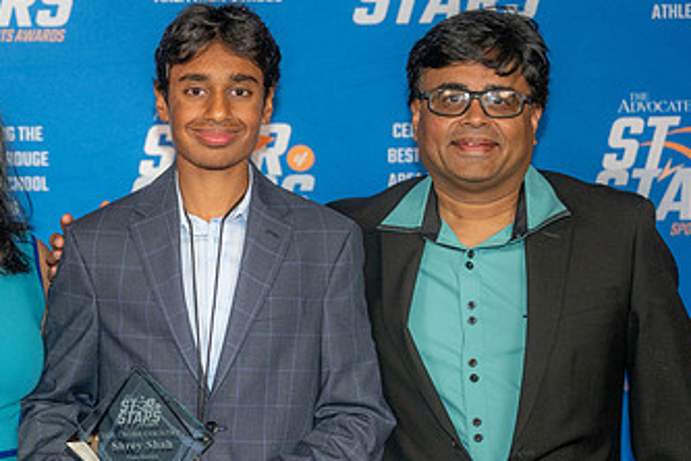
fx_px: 1938
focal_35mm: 101
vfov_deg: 13.5
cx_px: 156
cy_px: 364
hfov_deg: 20.0
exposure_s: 1/200
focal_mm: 58
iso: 400
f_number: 3.2
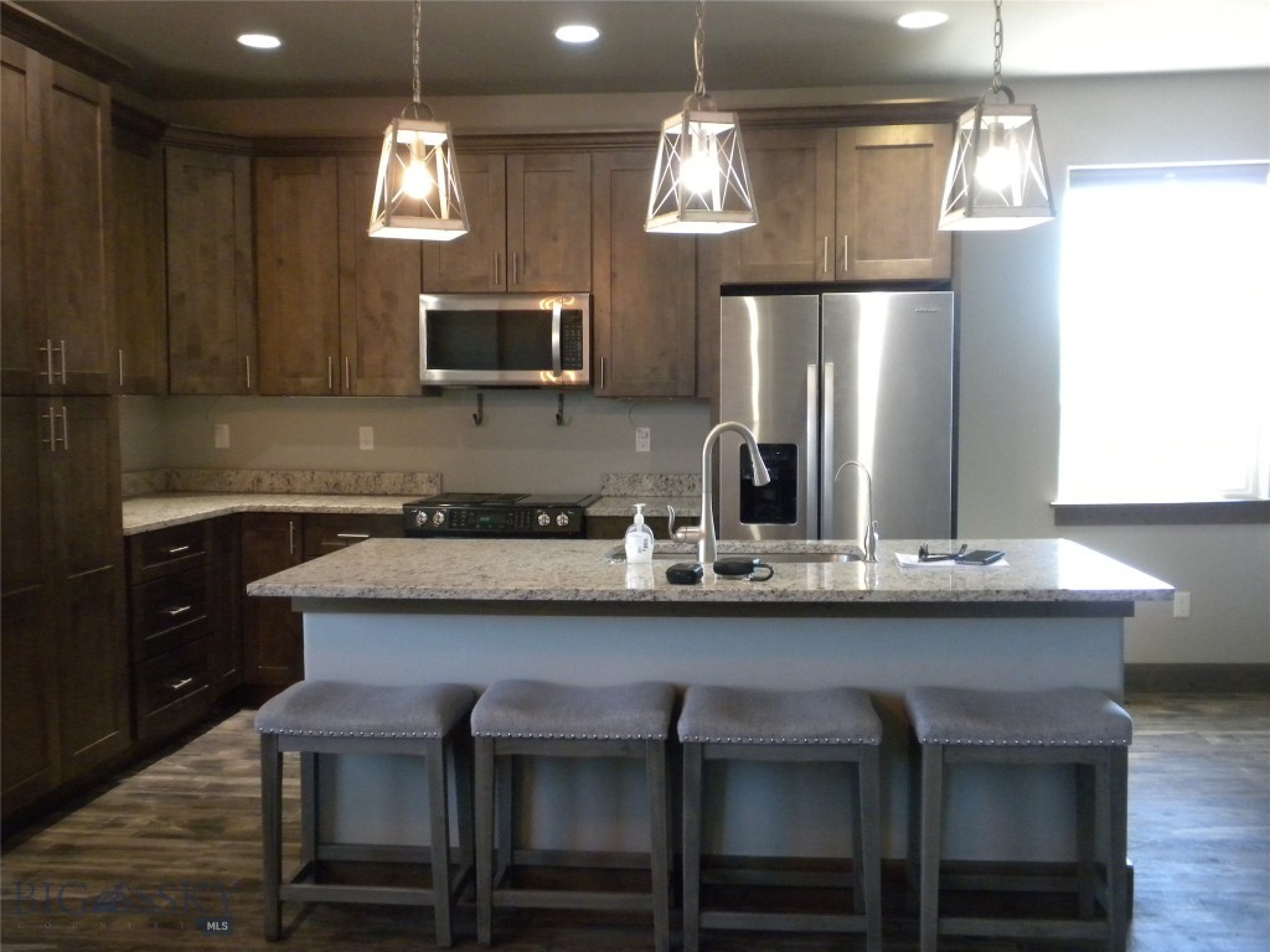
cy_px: 476
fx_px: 1357
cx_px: 635
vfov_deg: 38.7
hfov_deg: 50.1
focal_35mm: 37
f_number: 3.5
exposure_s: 1/49.2
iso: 400
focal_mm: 6.6
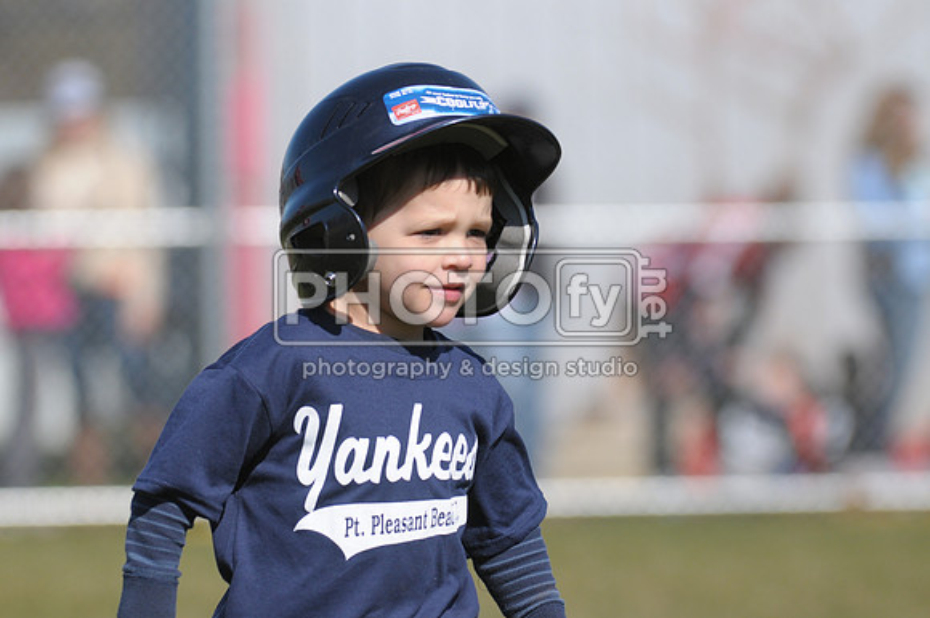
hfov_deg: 6.9
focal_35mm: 300
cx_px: 465
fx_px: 7739
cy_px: 309
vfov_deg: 4.6
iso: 400
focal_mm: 200
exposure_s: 1/2500
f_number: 4.5
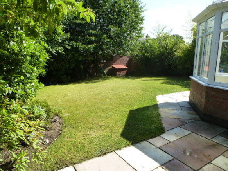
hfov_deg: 71.6
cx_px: 114
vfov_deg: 56.8
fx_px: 158
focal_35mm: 24
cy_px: 86
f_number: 4
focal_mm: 4.3
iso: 160
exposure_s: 1/400
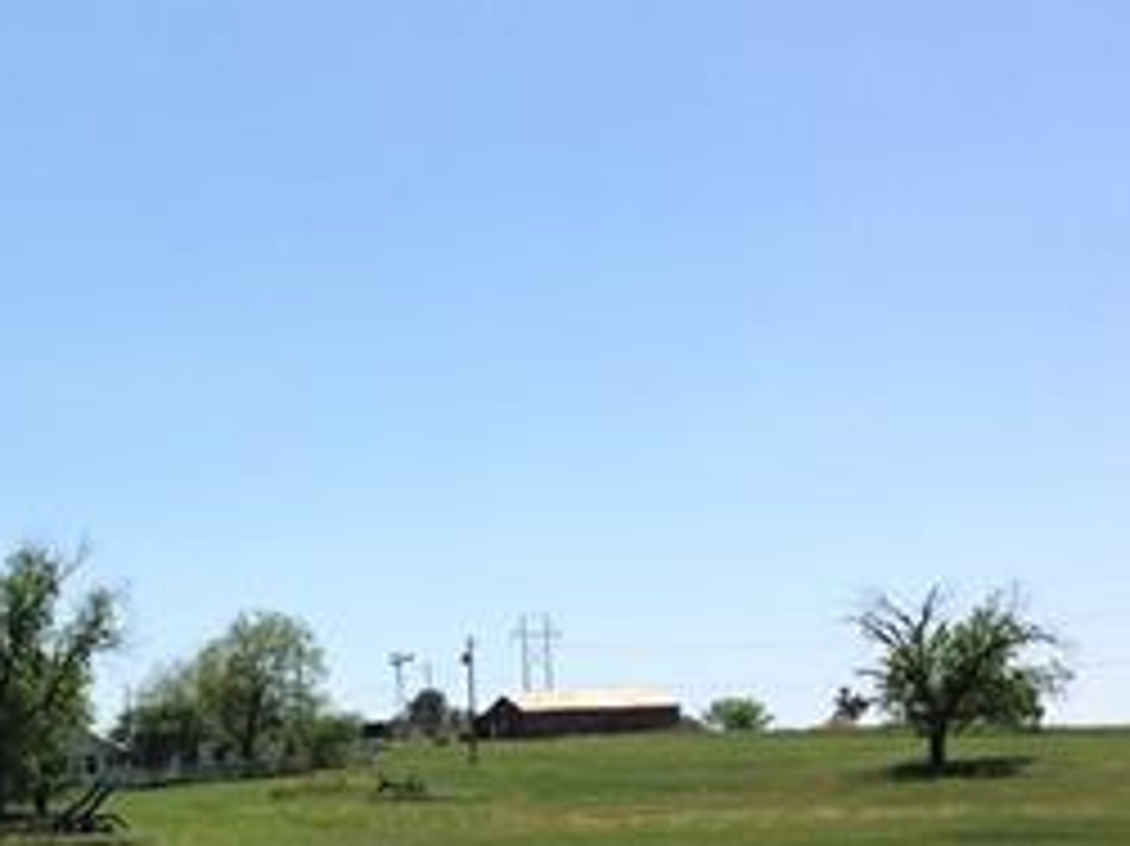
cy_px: 864
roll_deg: +2.7
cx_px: 167
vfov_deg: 19.3
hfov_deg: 25.7
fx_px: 2414
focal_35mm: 74
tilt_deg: -1.4
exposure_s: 1/2740
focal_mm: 4.15
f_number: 2.2
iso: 32
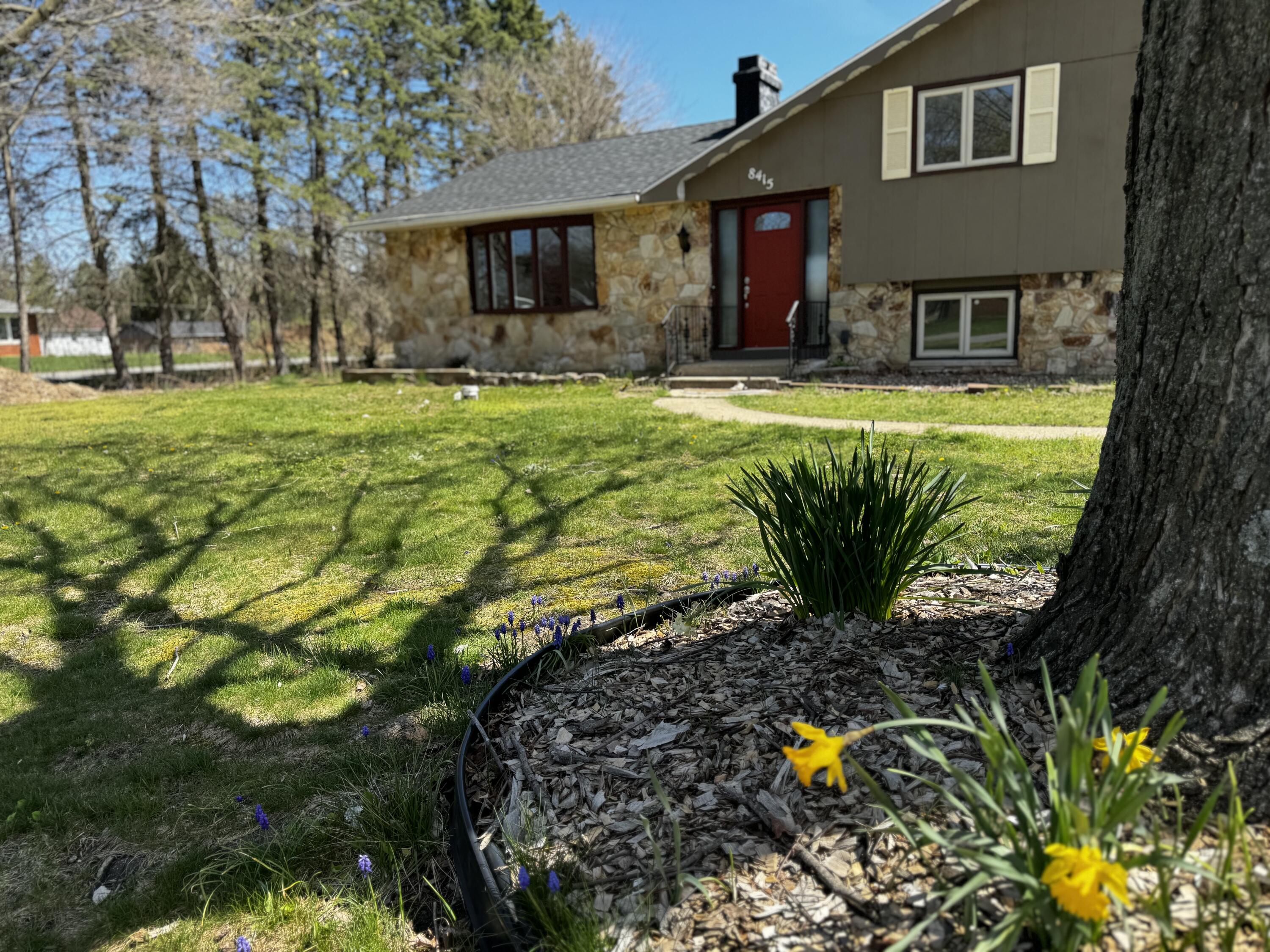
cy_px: 476
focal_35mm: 24
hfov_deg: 71.6
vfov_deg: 56.8
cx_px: 635
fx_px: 881
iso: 80
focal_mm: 6.76
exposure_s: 1/1560
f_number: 1.78
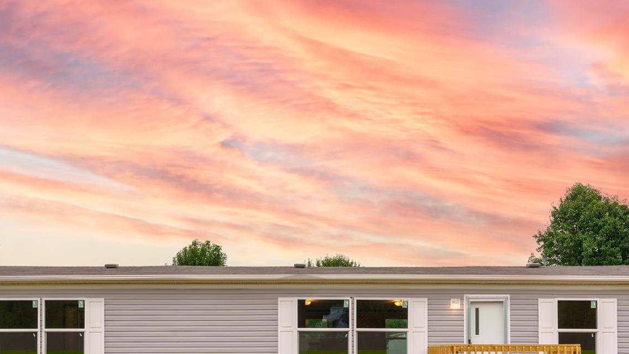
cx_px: 301
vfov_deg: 25.3
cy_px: 350
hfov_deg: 45.5
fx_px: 751
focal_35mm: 45
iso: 100
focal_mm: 24
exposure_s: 1/30
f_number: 7.1
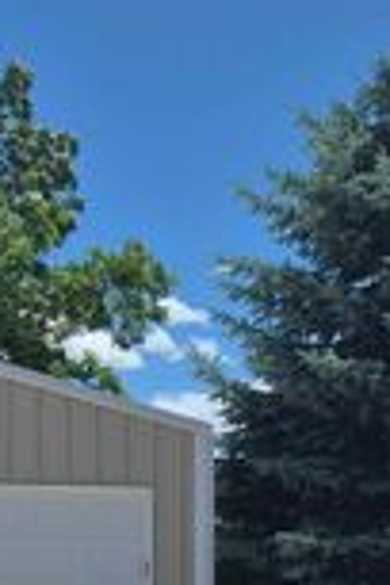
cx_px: 321
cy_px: 545
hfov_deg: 17.3
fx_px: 1267
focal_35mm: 78
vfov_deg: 25.1
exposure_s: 1/7696
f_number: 1.8
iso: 80
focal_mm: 5.4
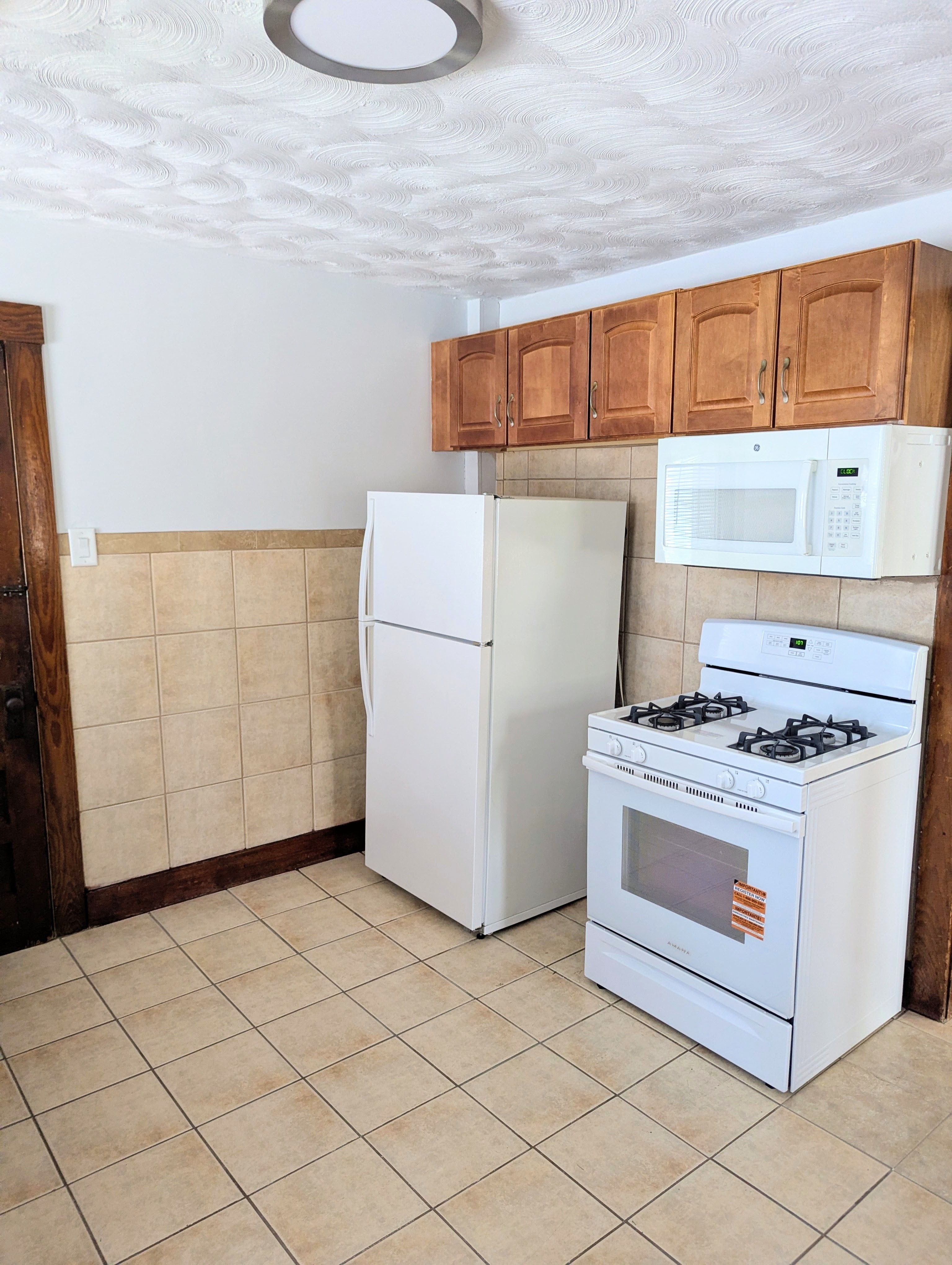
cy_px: 632
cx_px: 476
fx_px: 878
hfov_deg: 56.9
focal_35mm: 24
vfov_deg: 71.5
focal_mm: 6.81
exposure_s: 1/80.8
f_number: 1.85
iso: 330
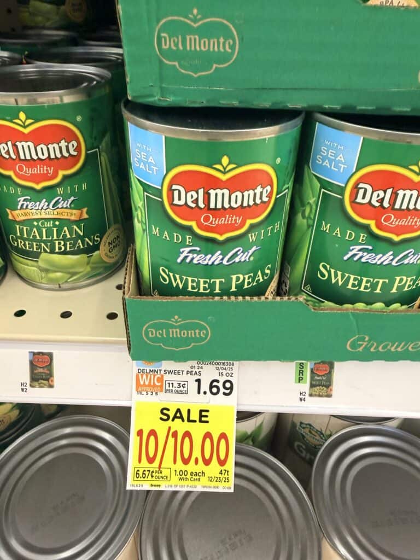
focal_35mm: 24
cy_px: 280
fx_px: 388
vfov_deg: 71.6
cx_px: 210
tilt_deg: -34.5
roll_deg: -1.8
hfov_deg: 56.8
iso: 320
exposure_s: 1/62
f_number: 2.2
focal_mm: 2.22
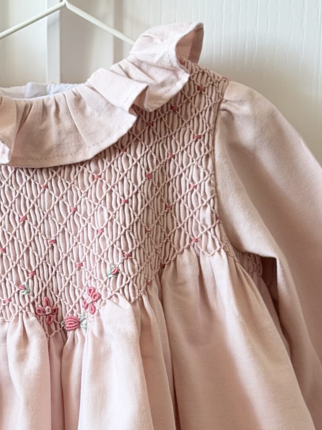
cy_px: 328
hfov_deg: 13.0
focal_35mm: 113
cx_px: 52
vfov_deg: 17.3
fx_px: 1401
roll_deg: +0.5
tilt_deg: -10.1
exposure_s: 1/60
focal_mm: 6.76
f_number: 1.78
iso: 250
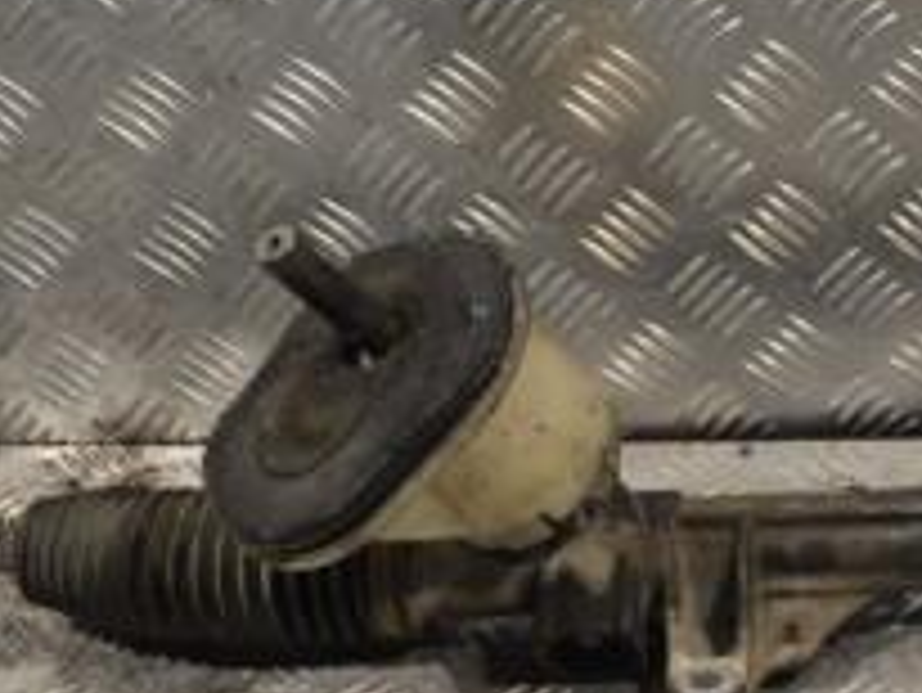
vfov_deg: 15.9
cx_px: 1016
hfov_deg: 20.1
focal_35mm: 93
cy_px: 400
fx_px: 2479
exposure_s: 1/125
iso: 400
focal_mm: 22
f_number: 5.6
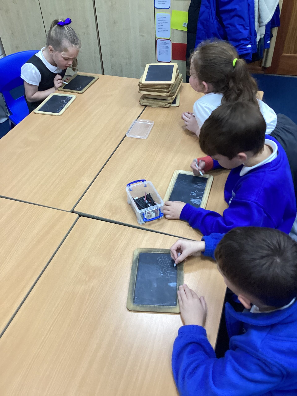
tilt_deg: -42.8
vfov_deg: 58.4
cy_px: 198
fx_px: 355
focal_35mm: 31
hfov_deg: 45.4
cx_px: 148
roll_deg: +4.6
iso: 160
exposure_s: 1/50
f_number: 2.4
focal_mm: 3.3
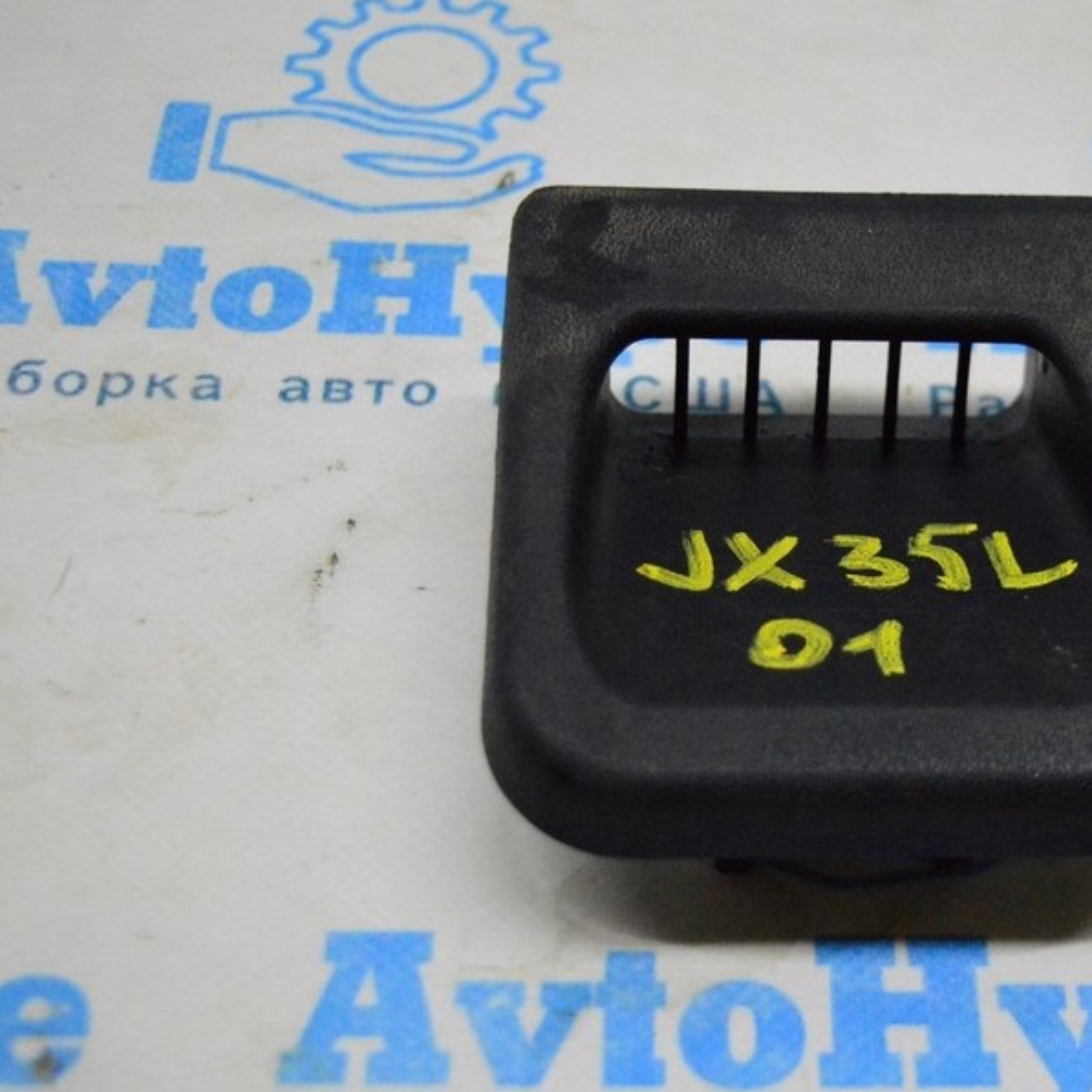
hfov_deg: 25.2
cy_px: 594
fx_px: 2417
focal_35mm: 68
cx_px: 803
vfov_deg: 25.4
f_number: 4.2
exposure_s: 1/1000
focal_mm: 31
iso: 6400
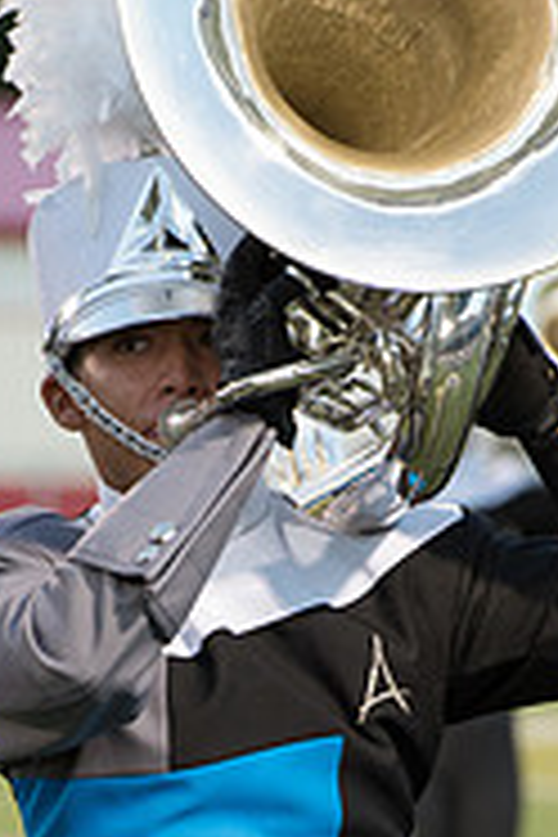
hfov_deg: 3.3
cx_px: 245
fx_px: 9555
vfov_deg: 5.0
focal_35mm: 411
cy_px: 742
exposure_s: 1/200
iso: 4500
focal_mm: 170
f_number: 5
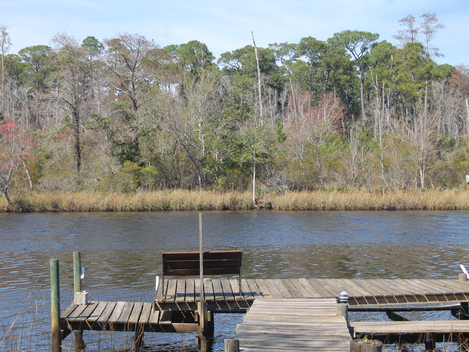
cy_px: 172
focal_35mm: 70
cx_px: 212
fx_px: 948
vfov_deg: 21.0
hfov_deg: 27.8
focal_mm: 42
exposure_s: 1/400
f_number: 7.1
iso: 200
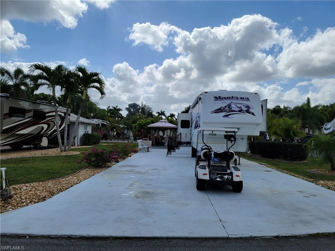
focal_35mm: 24
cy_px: 126
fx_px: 232
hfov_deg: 71.6
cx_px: 168
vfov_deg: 56.8
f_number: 1.8
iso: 16
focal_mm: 6.7
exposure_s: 1/1761
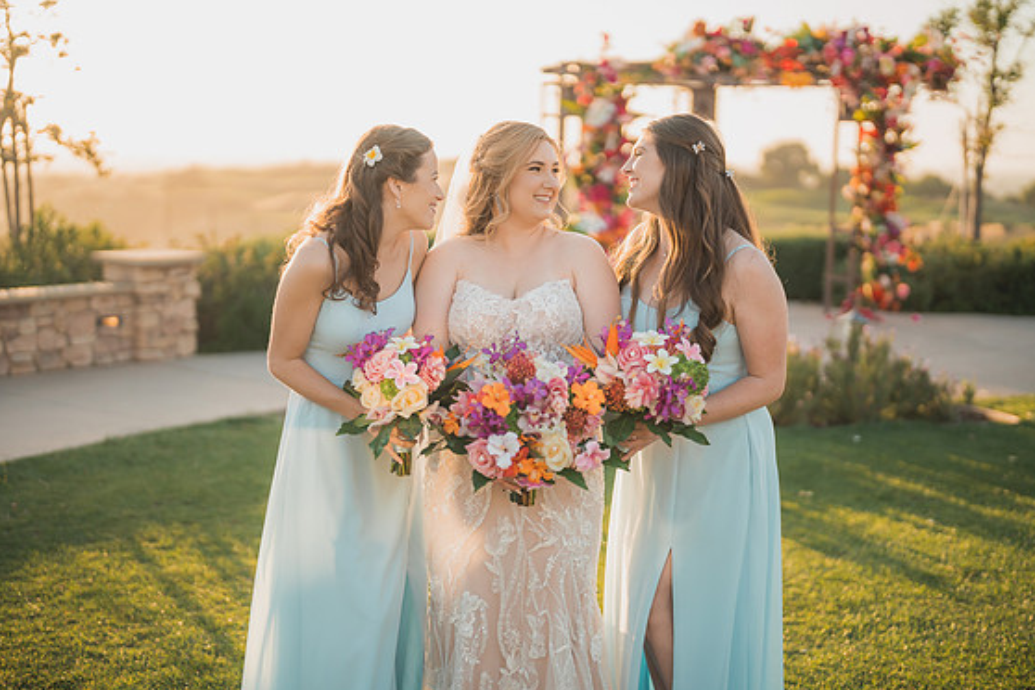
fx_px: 1495
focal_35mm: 52
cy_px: 344
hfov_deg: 38.2
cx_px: 503
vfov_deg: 26.0
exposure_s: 1/3200
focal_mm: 50
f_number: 1.2
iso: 200
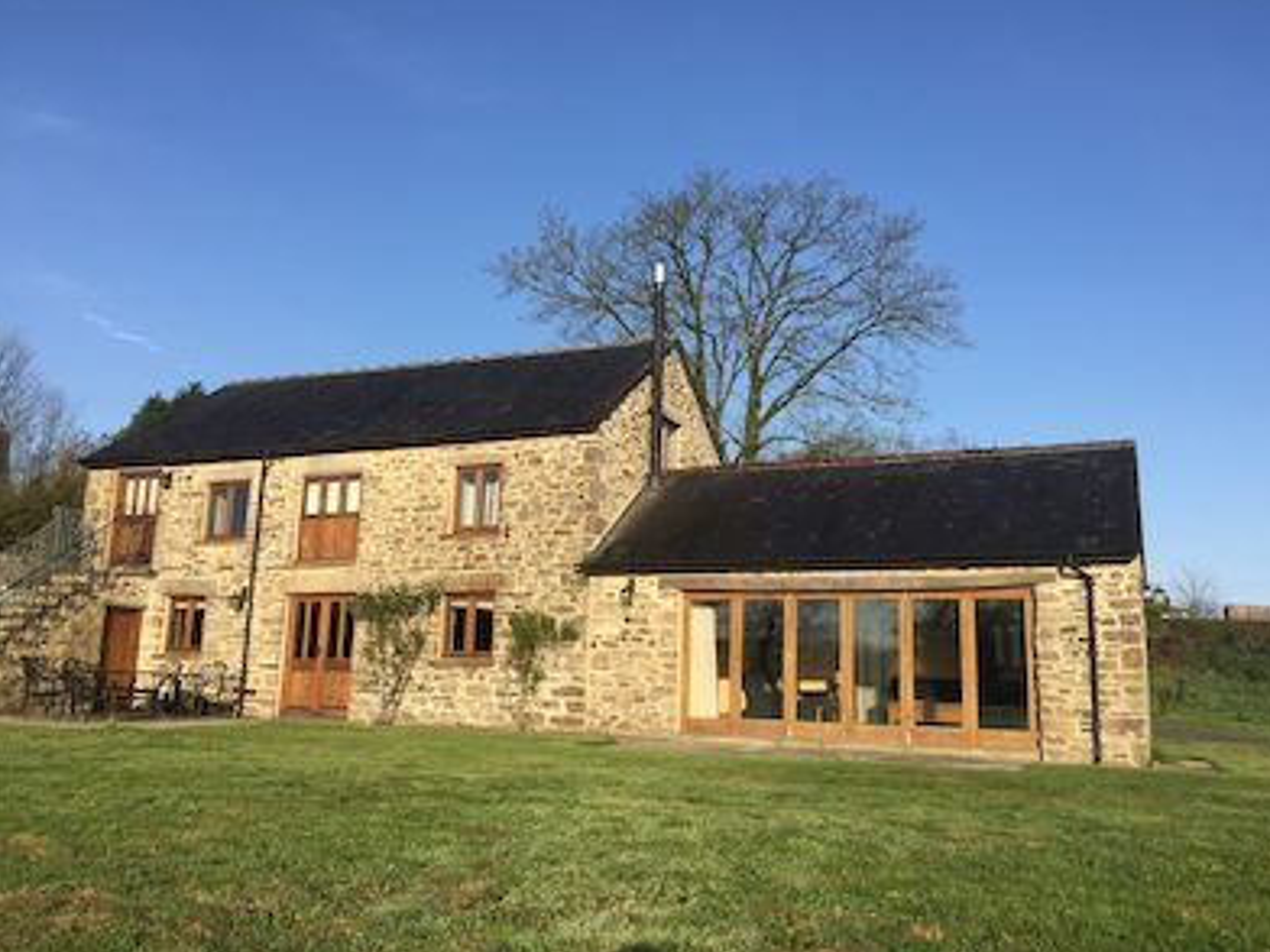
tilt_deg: +9.9
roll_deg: -0.6
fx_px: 1101
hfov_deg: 60.0
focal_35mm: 30
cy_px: 476
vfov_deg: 46.8
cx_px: 650
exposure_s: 1/1464
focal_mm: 4.15
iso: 32
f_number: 2.2
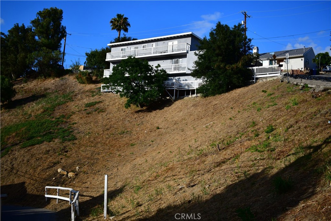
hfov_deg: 53.1
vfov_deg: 36.9
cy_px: 110
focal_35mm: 36
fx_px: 331
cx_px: 166
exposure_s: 1/3200
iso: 200
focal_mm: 24
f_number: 3.8
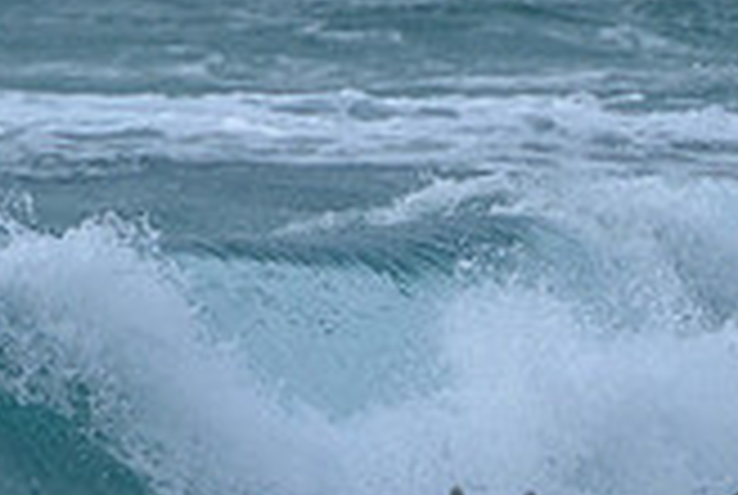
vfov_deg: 0.7
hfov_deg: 1.1
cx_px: 1195
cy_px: 386
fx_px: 39924
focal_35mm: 1944
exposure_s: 1/2000
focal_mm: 400
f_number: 8
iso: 500
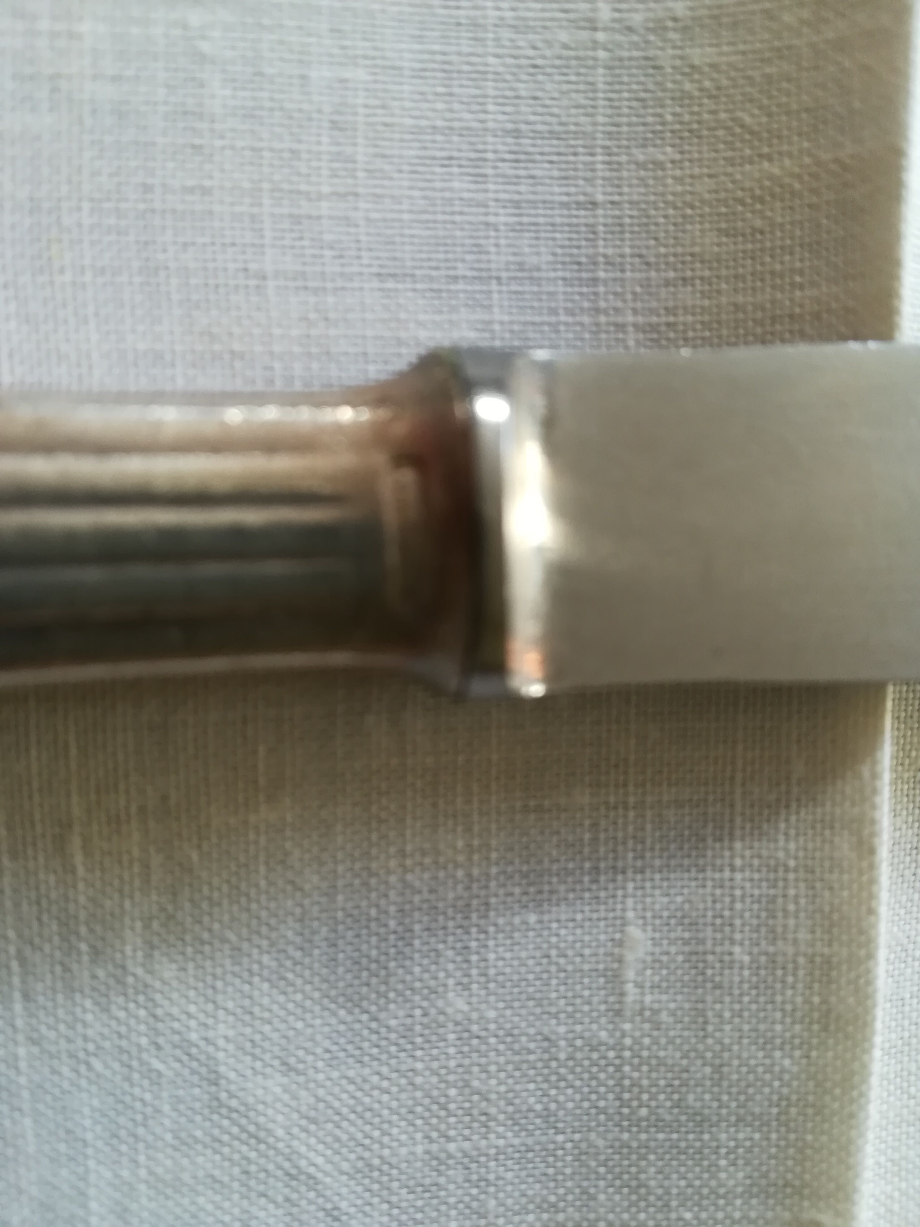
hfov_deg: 53.1
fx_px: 921
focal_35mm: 26
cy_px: 614
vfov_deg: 67.3
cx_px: 460
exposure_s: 1/33.3
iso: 125
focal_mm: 3.83
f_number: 2.2
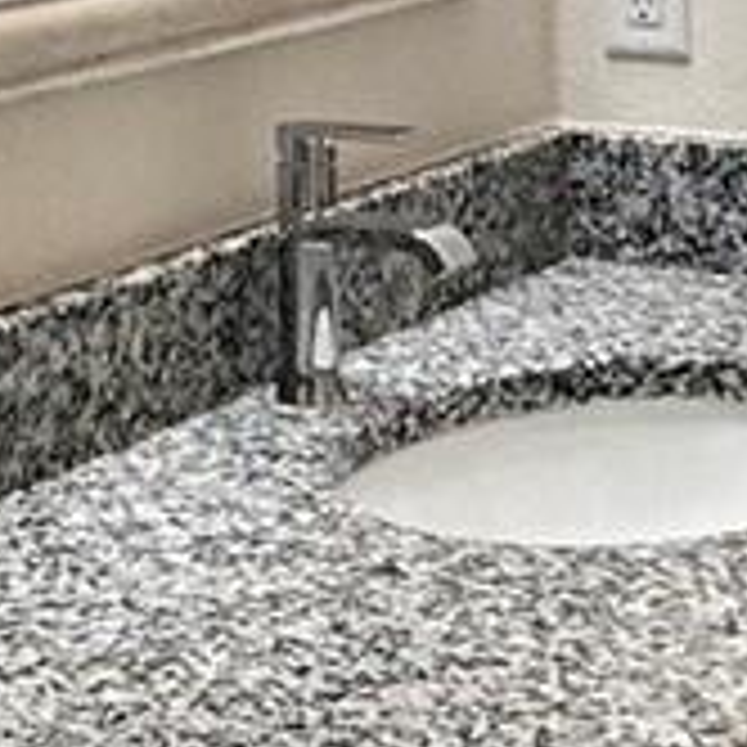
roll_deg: +1.3
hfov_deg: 14.6
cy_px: -270
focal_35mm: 119
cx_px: 432
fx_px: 2905
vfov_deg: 14.0
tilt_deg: -0.6
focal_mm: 2.22
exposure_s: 1/120
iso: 125
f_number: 2.2
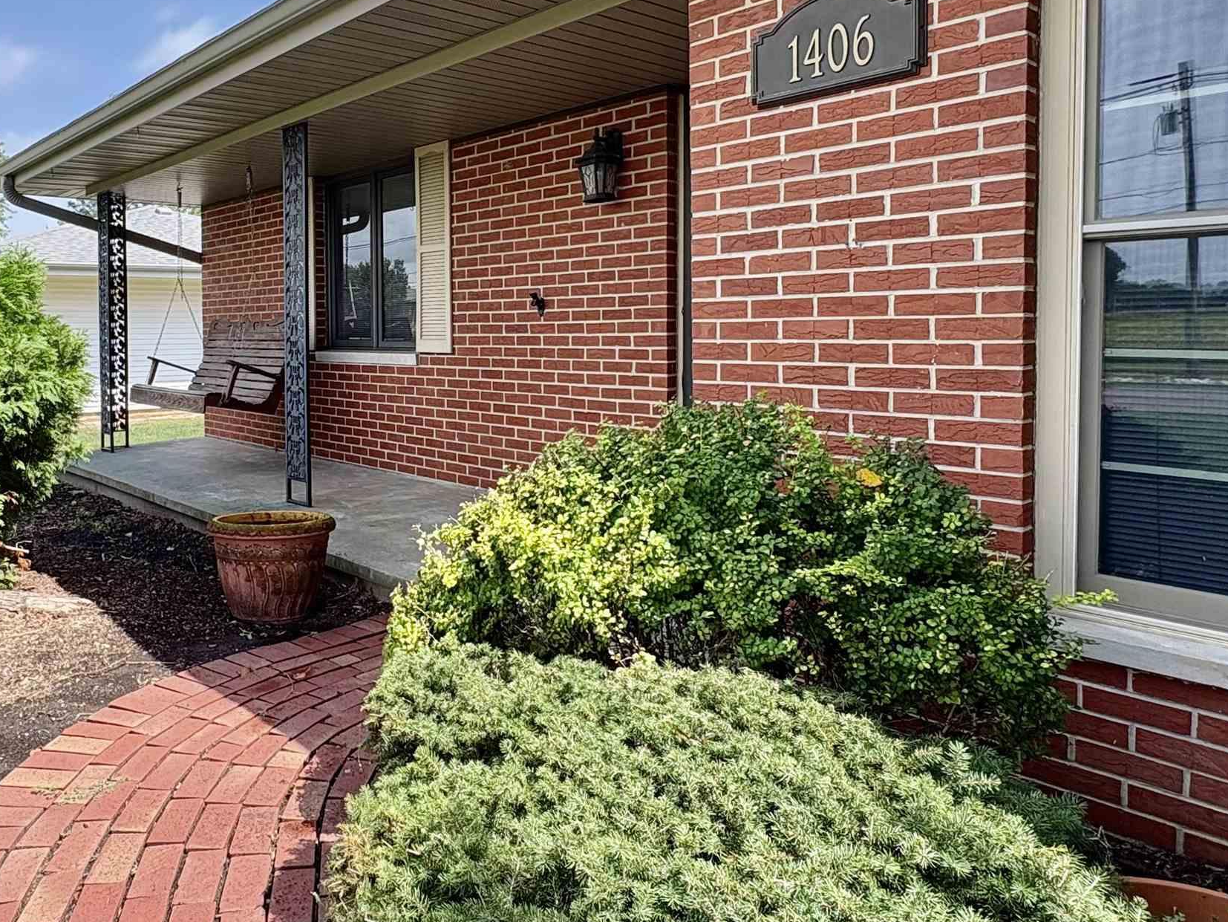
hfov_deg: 65.6
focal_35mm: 26
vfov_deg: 52.6
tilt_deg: -1.2
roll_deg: +0.5
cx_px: 417
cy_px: 357
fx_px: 922
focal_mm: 2.22
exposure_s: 1/605
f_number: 2.2
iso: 64
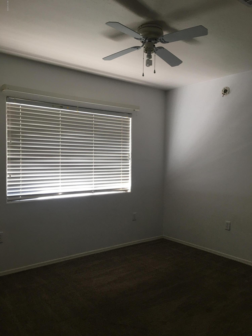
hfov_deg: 48.2
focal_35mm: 29
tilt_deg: -0.1
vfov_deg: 61.7
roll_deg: -0.3
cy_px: 168
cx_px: 126
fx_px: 281
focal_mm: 4.15
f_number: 2.2
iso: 40
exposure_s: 1/30
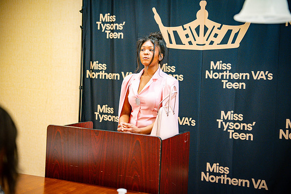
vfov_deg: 25.5
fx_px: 428
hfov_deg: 37.5
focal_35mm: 53
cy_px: 97
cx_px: 146
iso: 800
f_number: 2.8
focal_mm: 53
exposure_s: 1/125
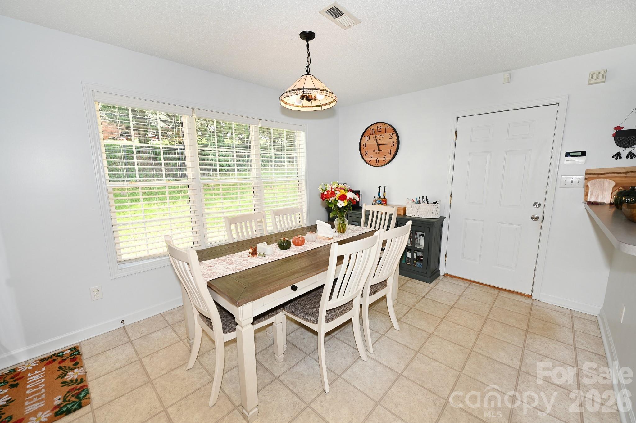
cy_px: 212
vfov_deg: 81.1
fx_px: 247
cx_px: 318
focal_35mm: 14
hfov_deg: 104.3
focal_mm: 14
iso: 200
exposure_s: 1/60
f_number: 4
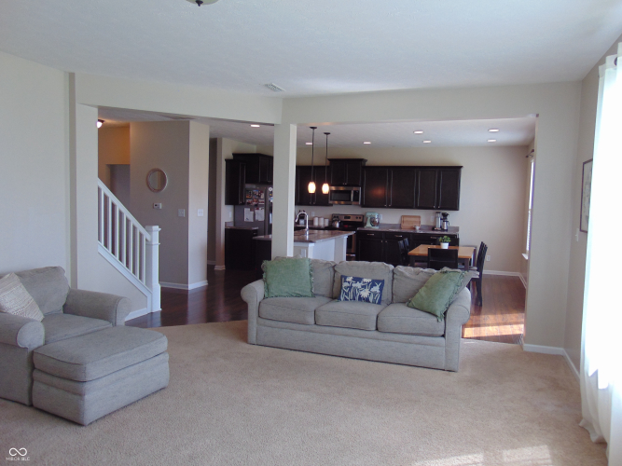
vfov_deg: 54.9
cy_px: 233
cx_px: 311
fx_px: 449
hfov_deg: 69.4
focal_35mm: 25
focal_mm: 4.5
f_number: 3
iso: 80
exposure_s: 1/60
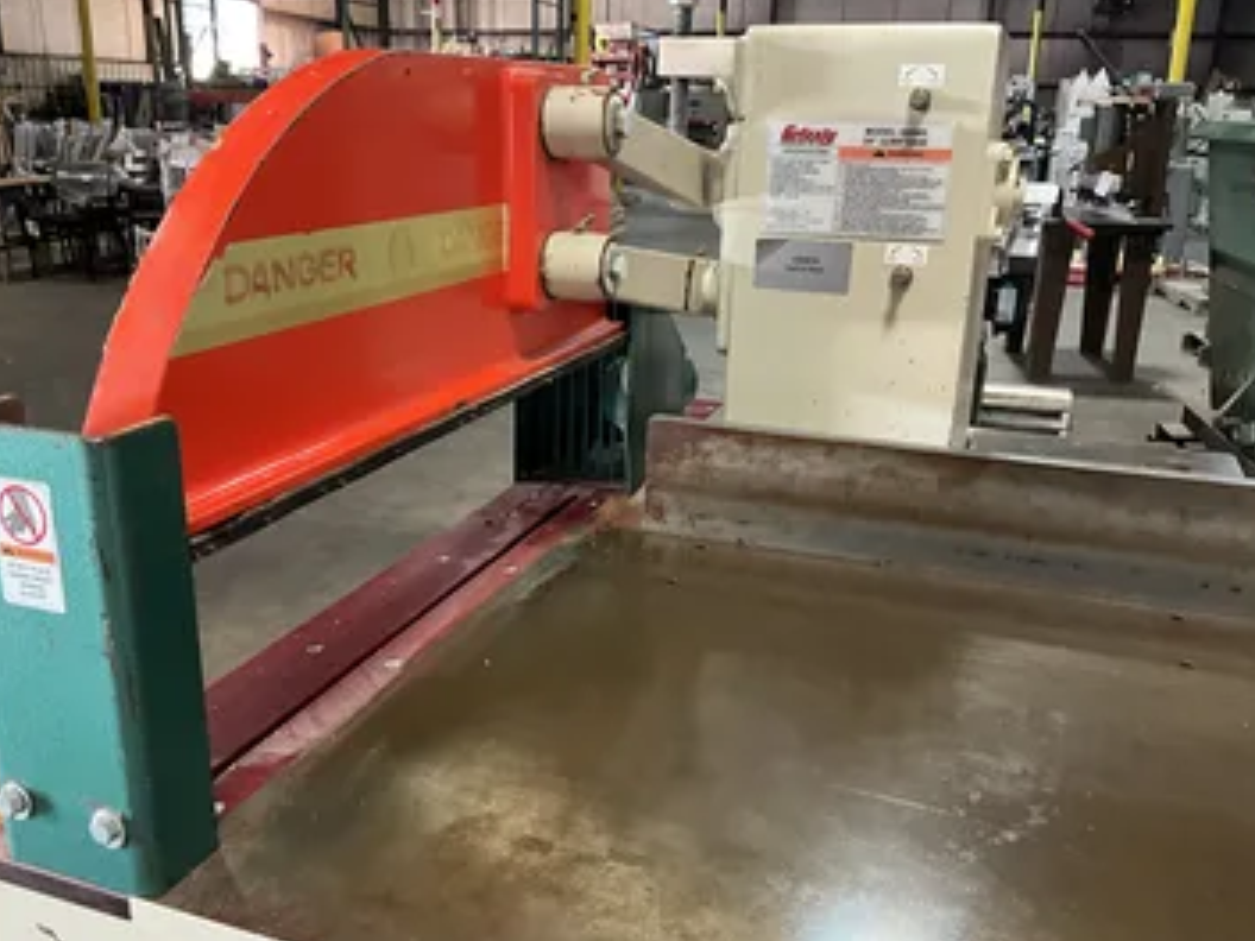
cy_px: 499
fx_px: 1196
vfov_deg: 42.9
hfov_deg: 55.3
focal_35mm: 33
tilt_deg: -18.5
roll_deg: -1.7
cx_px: 610
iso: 320
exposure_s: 1/51
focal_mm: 3
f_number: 1.8
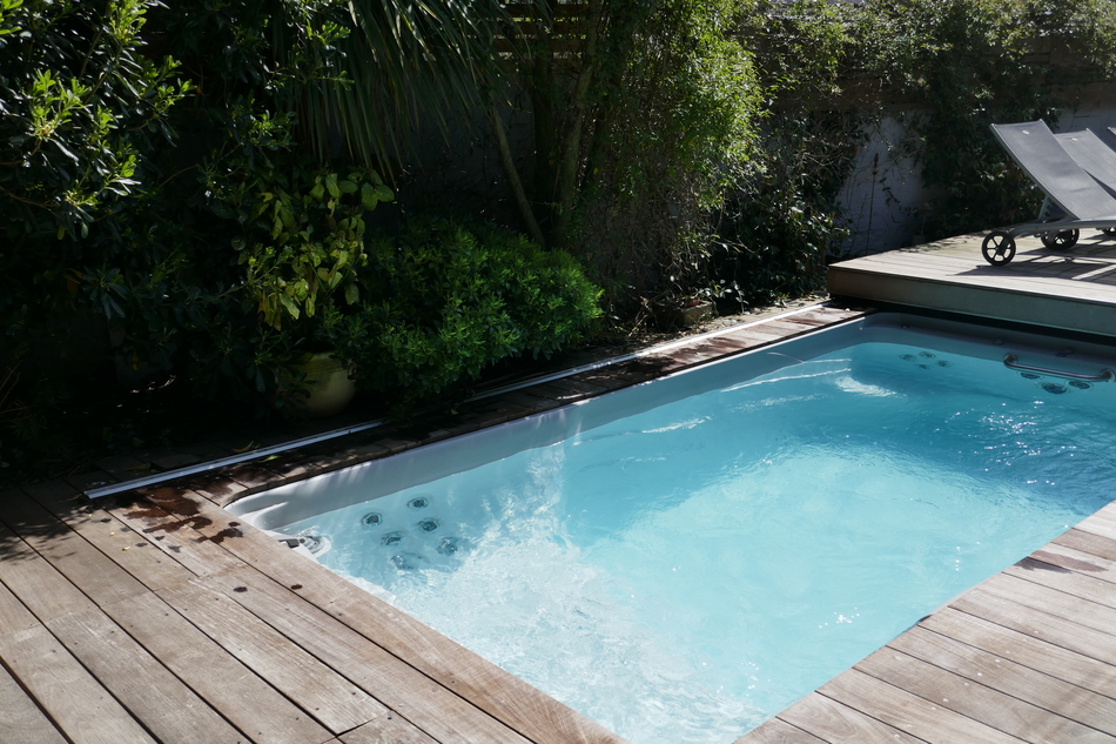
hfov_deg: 54.4
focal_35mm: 35
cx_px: 558
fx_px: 1085
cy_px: 372
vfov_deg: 37.8
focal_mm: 12.7
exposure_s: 1/800
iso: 125
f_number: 4.5
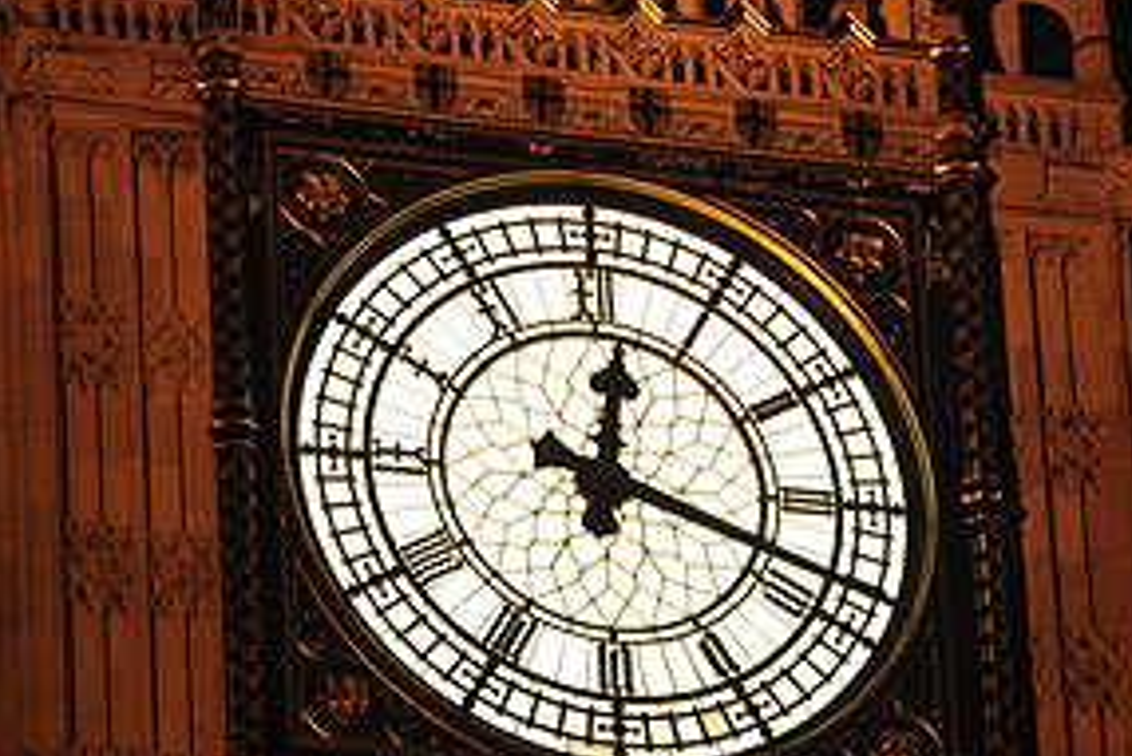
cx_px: 471
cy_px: 532
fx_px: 9997
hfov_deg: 6.5
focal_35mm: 318
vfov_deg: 4.3
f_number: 14
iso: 100
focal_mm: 135
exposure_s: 2.5
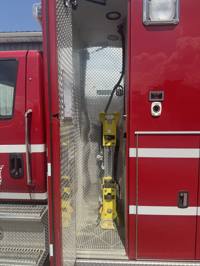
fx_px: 185
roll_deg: +0.3
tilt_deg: -3.0
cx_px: 100
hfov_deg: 56.8
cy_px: 133
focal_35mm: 24
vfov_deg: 71.6
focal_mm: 6.76
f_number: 1.78
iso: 80
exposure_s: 1/4608
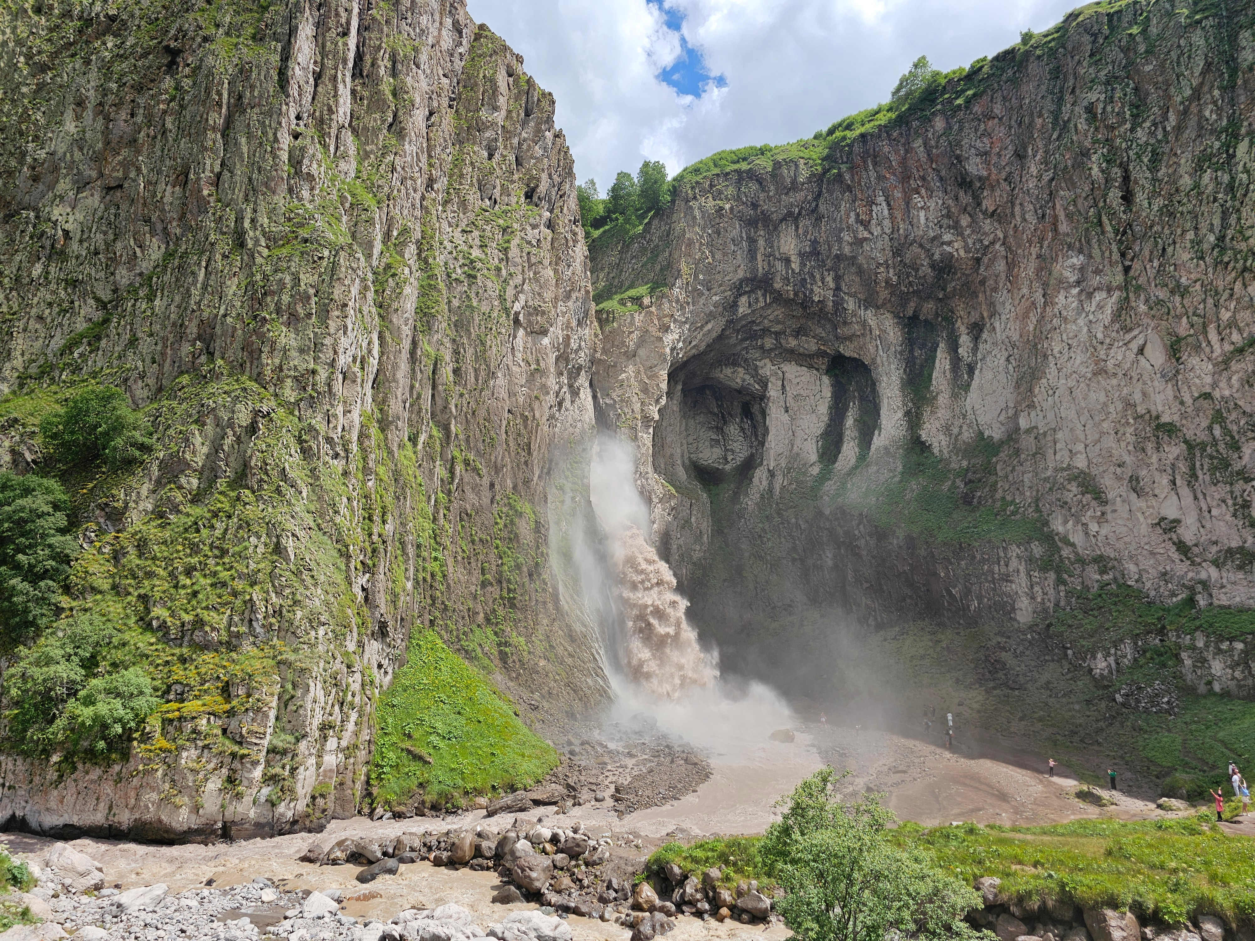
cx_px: 628
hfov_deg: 73.9
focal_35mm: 23
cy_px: 470
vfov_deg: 58.9
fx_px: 834
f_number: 1.7
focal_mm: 6.3
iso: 10
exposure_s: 1/784
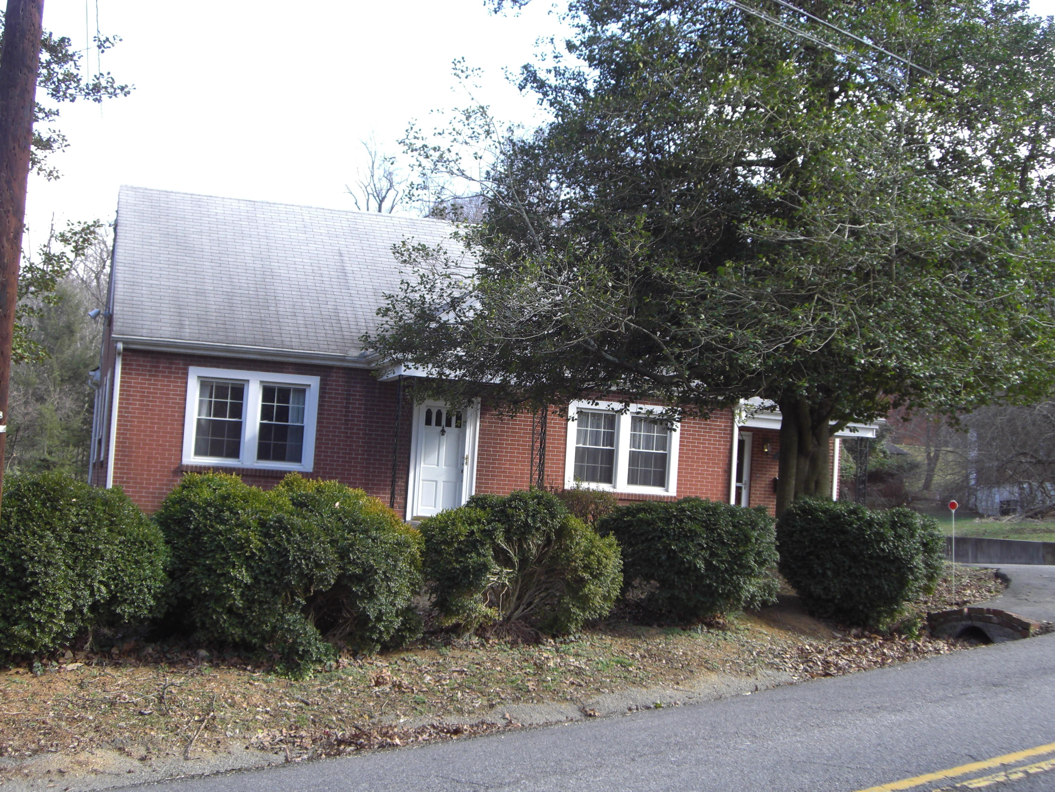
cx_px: 528
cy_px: 396
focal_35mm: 47
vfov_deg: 30.9
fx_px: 1432
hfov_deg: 40.4
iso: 64
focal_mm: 7.6
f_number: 3
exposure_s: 1/125
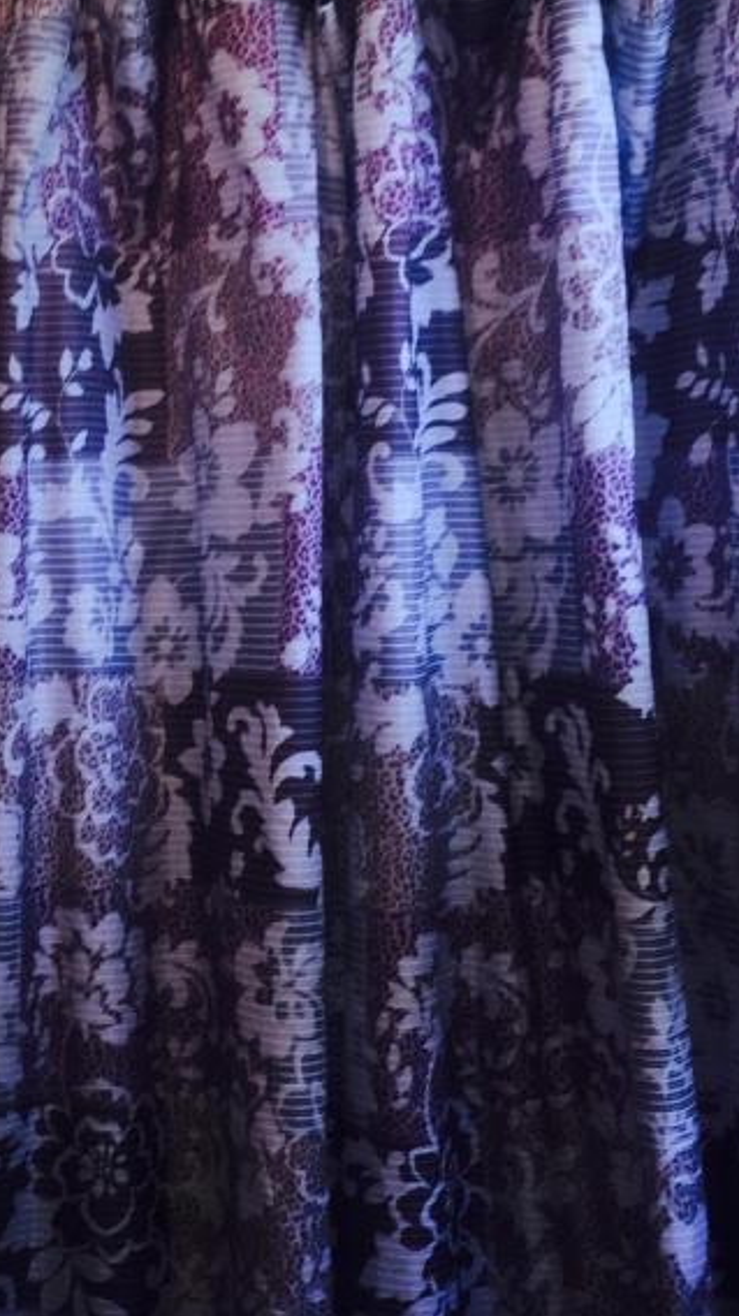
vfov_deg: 36.5
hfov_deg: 20.1
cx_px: -86
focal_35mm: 57
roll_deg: +0.6
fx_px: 1988
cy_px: 556
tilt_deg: -4.1
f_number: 2.2
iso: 32
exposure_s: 1/31
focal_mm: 4.15
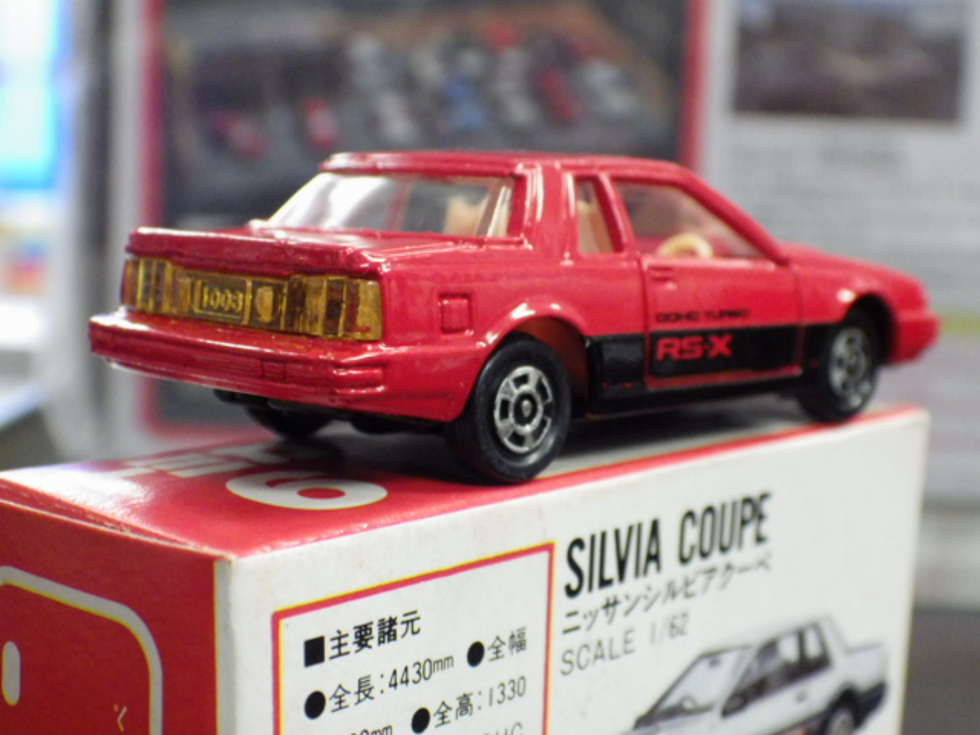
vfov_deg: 24.8
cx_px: 490
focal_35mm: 59
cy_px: 368
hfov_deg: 32.7
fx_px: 1670
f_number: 4
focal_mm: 10.7
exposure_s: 1/30
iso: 800
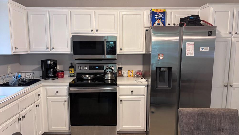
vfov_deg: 40.2
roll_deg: +0.2
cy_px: 74
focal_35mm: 29
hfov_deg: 66.1
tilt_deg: -8.2
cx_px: 118
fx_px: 184
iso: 250
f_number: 1.6
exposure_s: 1/60
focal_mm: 5.96
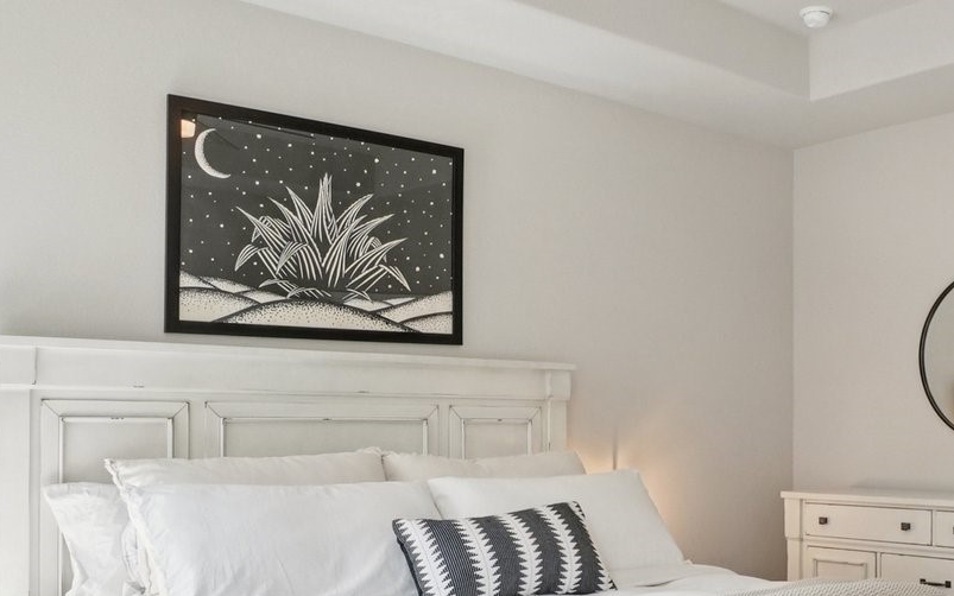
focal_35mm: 39
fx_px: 1014
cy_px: 449
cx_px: 744
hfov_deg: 48.0
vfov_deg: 32.1
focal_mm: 10
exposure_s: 1/60
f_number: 8
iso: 400
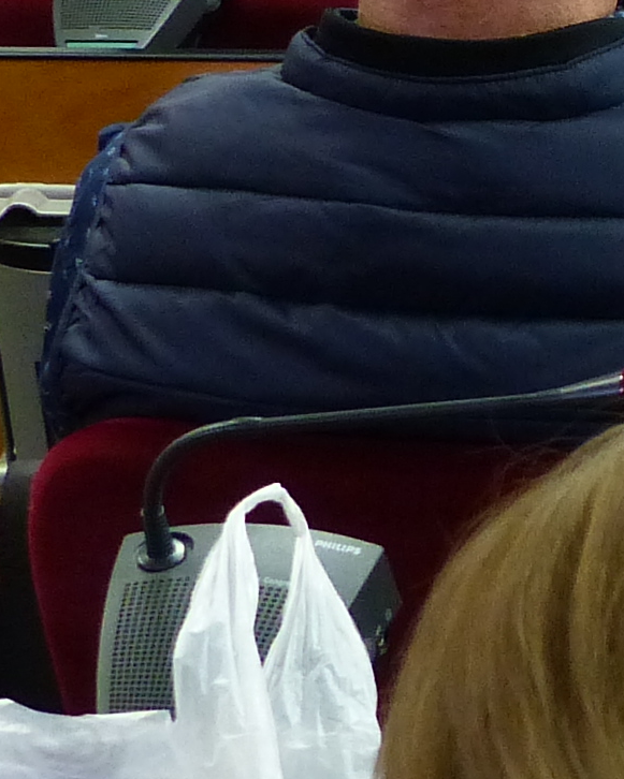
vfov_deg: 8.9
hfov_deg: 7.1
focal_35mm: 215
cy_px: 14
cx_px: 743
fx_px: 4962
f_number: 2.8
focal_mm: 7.1
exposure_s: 1/60
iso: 320
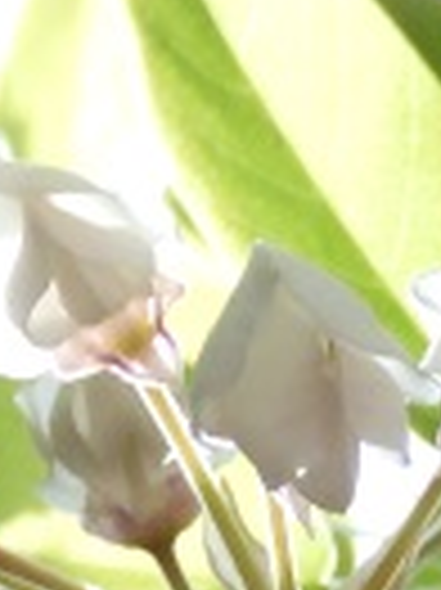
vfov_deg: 4.0
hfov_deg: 3.0
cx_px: 338
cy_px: 853
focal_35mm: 494
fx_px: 8405
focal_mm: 21.4
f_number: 5
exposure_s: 1/250
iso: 100
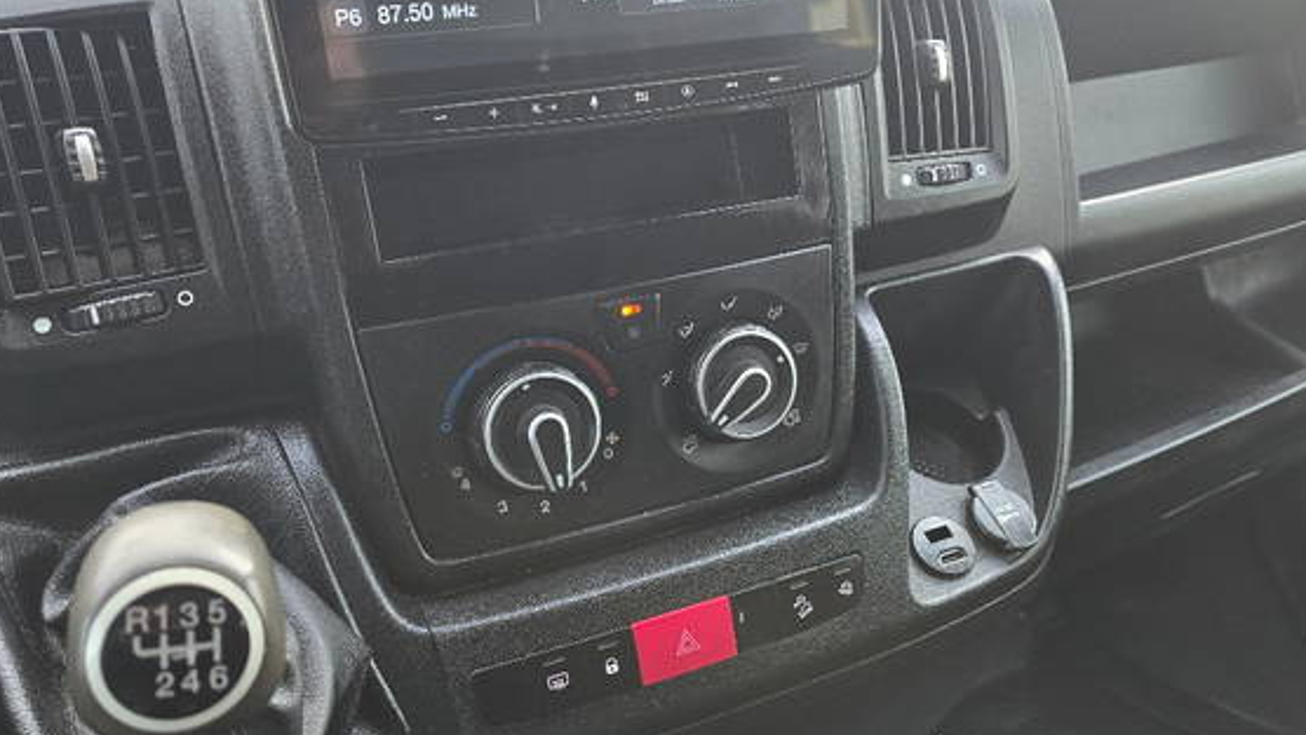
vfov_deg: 34.6
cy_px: 319
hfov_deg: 57.9
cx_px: 722
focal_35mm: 34
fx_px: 1178
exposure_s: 1/180
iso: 160
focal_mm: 6.3
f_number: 1.7
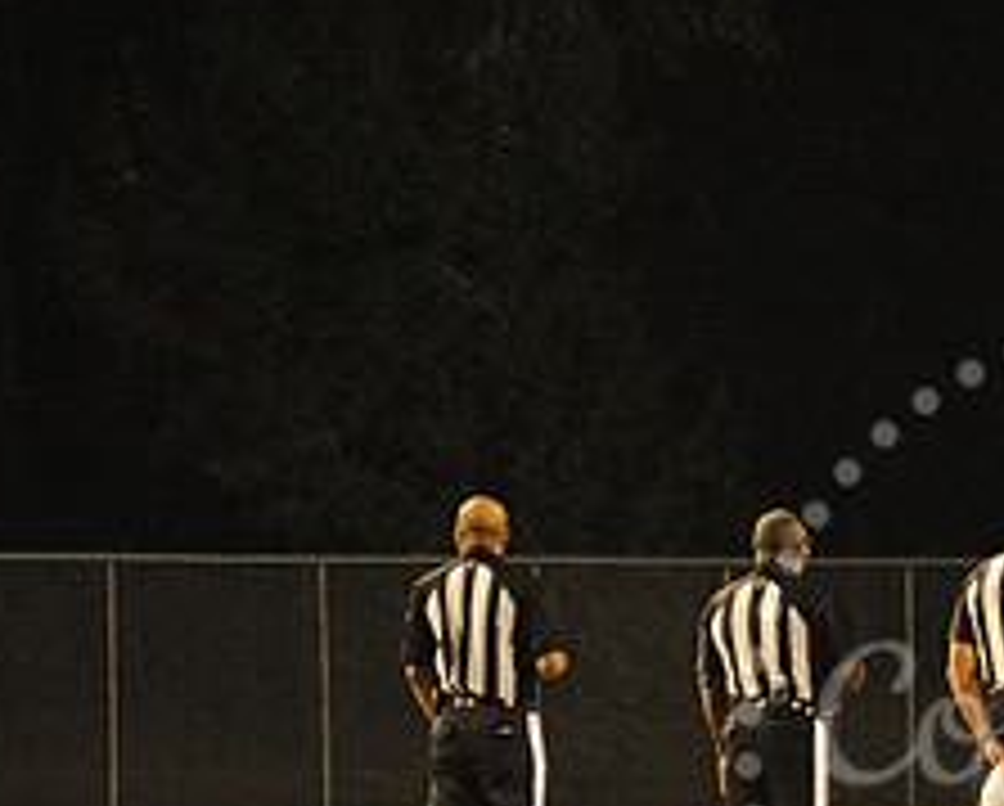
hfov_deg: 4.0
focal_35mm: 487
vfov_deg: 3.2
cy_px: 738
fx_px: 14490
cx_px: 1166
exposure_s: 1/200
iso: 6400
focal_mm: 200
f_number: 4.5
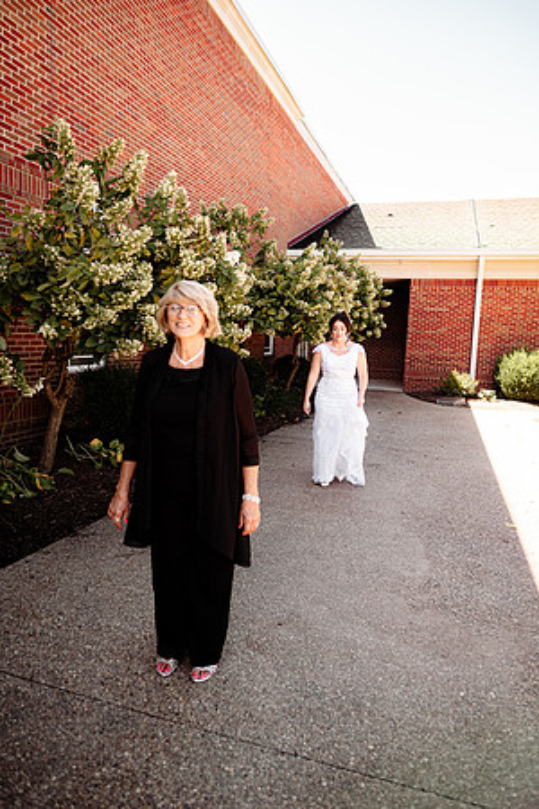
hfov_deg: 53.1
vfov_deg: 73.7
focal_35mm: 24
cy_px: 404
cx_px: 270
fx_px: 539
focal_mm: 24
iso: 250
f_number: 2.8
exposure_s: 1/640
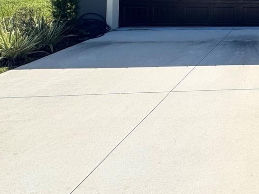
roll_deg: -2.4
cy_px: -32
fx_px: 307
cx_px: 375
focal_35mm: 41
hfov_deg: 30.0
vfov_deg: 30.5
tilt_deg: -1.4
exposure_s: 1/956
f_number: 2.2
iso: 50
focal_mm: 2.22
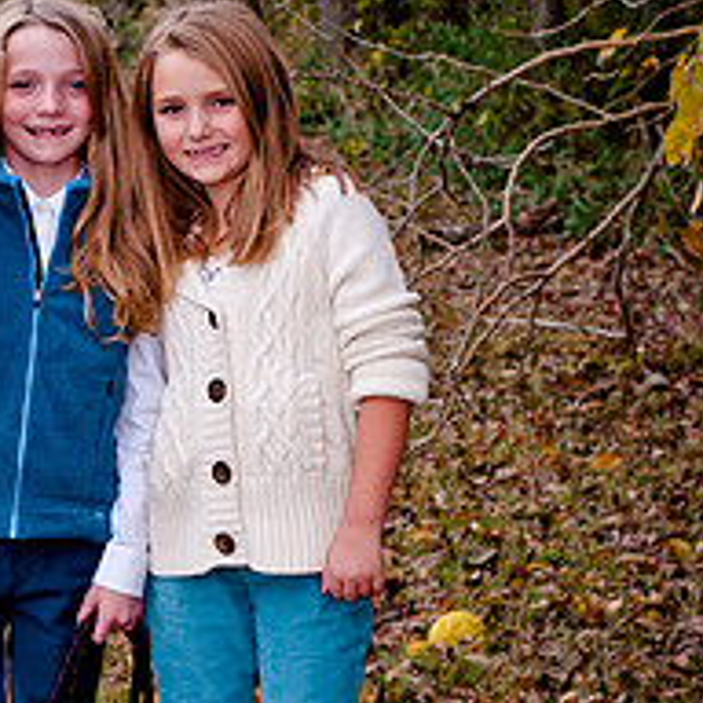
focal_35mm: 192
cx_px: -212
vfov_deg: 9.1
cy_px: 383
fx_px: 4411
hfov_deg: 9.0
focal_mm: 50
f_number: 5
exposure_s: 1/125
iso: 200
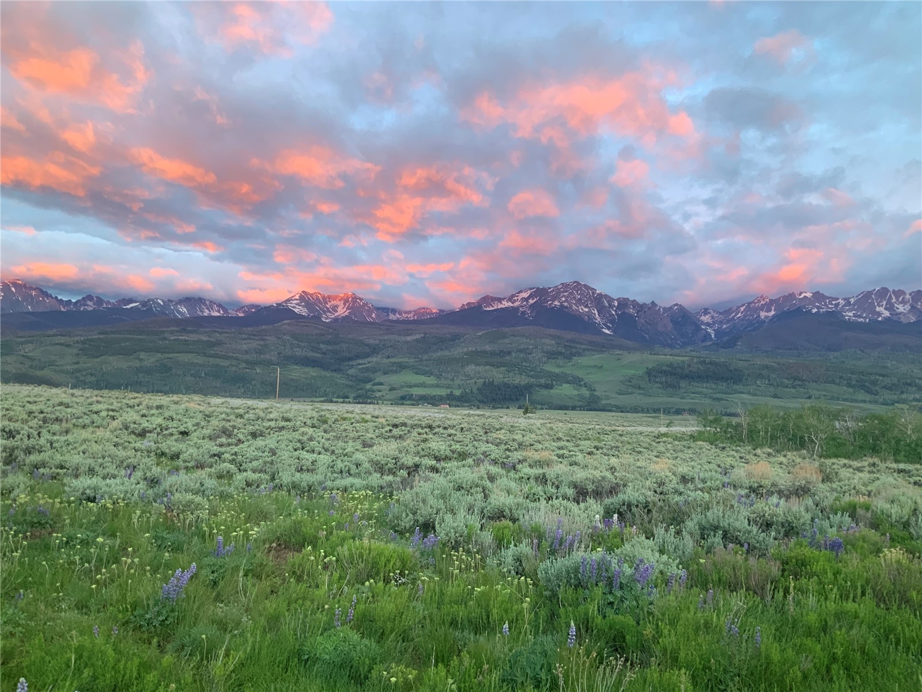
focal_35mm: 29
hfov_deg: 61.7
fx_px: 772
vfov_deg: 48.2
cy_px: 346
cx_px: 461
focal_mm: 3
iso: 80
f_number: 1.8
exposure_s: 1/60
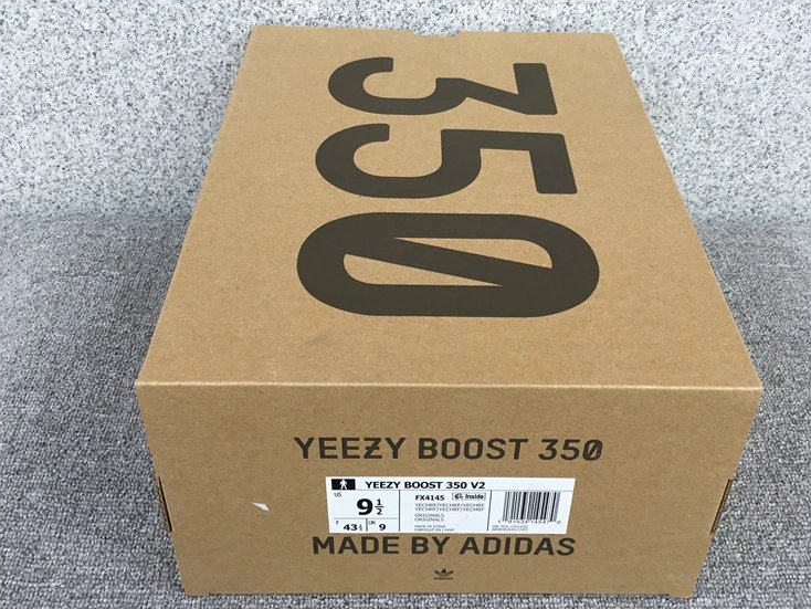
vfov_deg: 37.7
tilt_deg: -38.1
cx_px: 434
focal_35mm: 38
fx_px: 891
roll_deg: -2.7
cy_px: 292
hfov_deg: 48.9
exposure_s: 1/342
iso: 25
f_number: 2.4
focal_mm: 3.3
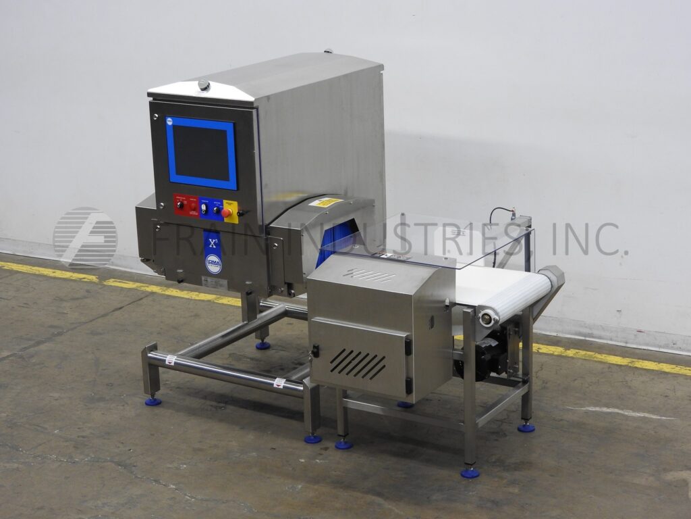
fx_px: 1397
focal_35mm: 70
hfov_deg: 27.8
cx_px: 346
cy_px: 260
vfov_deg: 21.0
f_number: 4.5
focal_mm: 12.5
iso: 200
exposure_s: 1/30
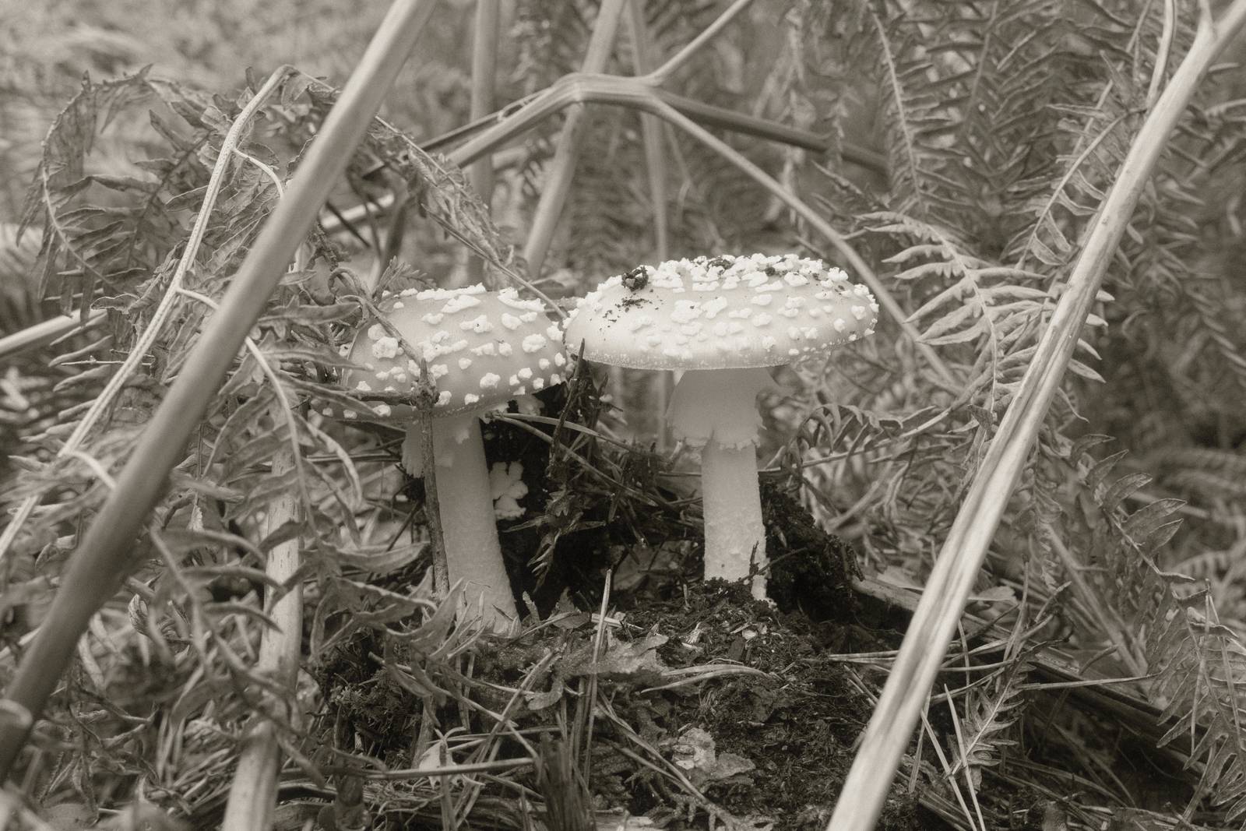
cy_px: 416
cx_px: 623
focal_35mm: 44
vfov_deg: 30.5
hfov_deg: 44.5
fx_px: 1523
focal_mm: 29.2
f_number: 8
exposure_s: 1/100
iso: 2000
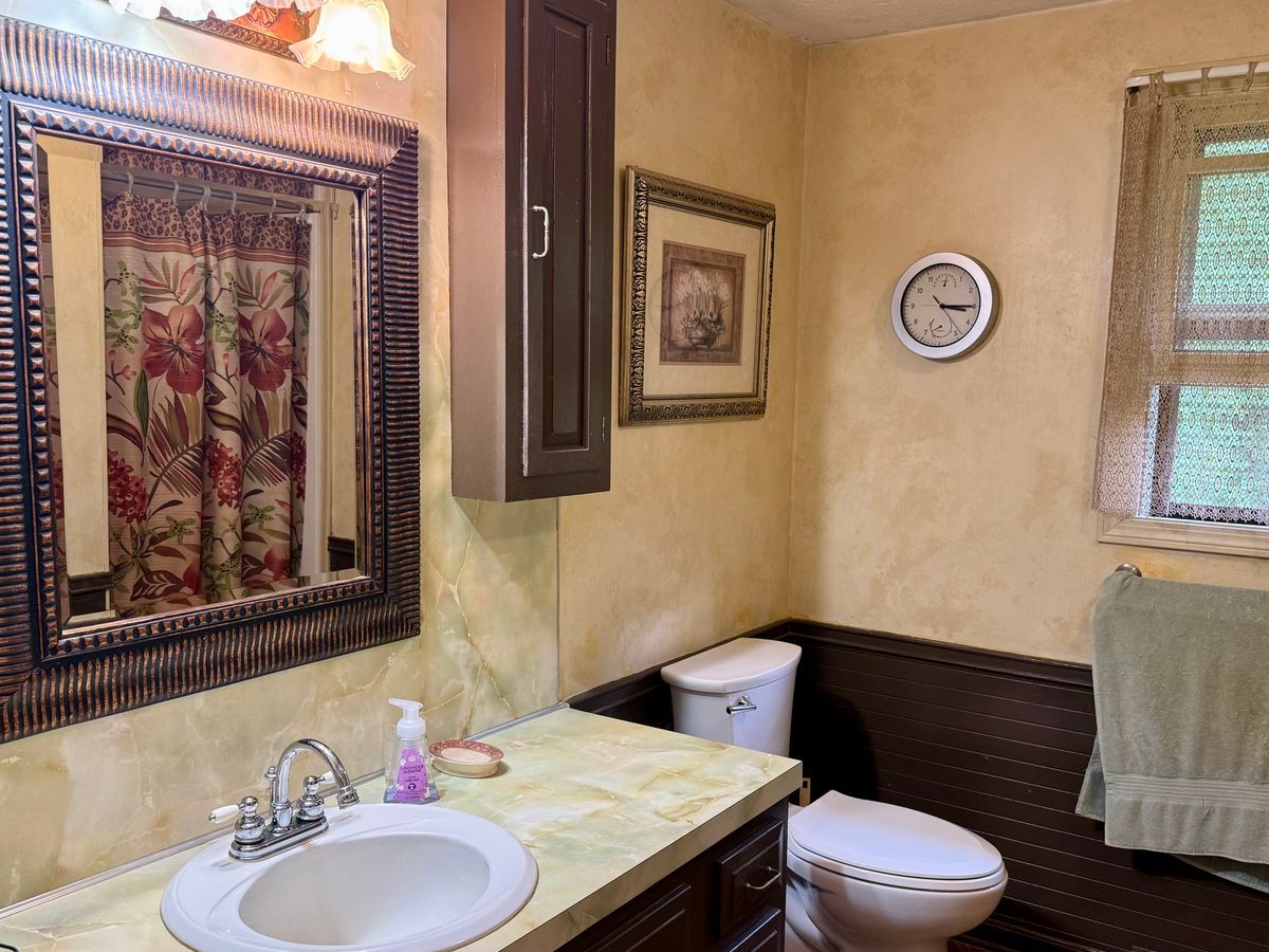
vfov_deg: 46.7
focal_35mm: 30
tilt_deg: -7.4
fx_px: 1100
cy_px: 529
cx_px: 658
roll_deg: -1.4
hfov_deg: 59.9
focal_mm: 6.76
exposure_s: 1/60
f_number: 1.78
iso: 125
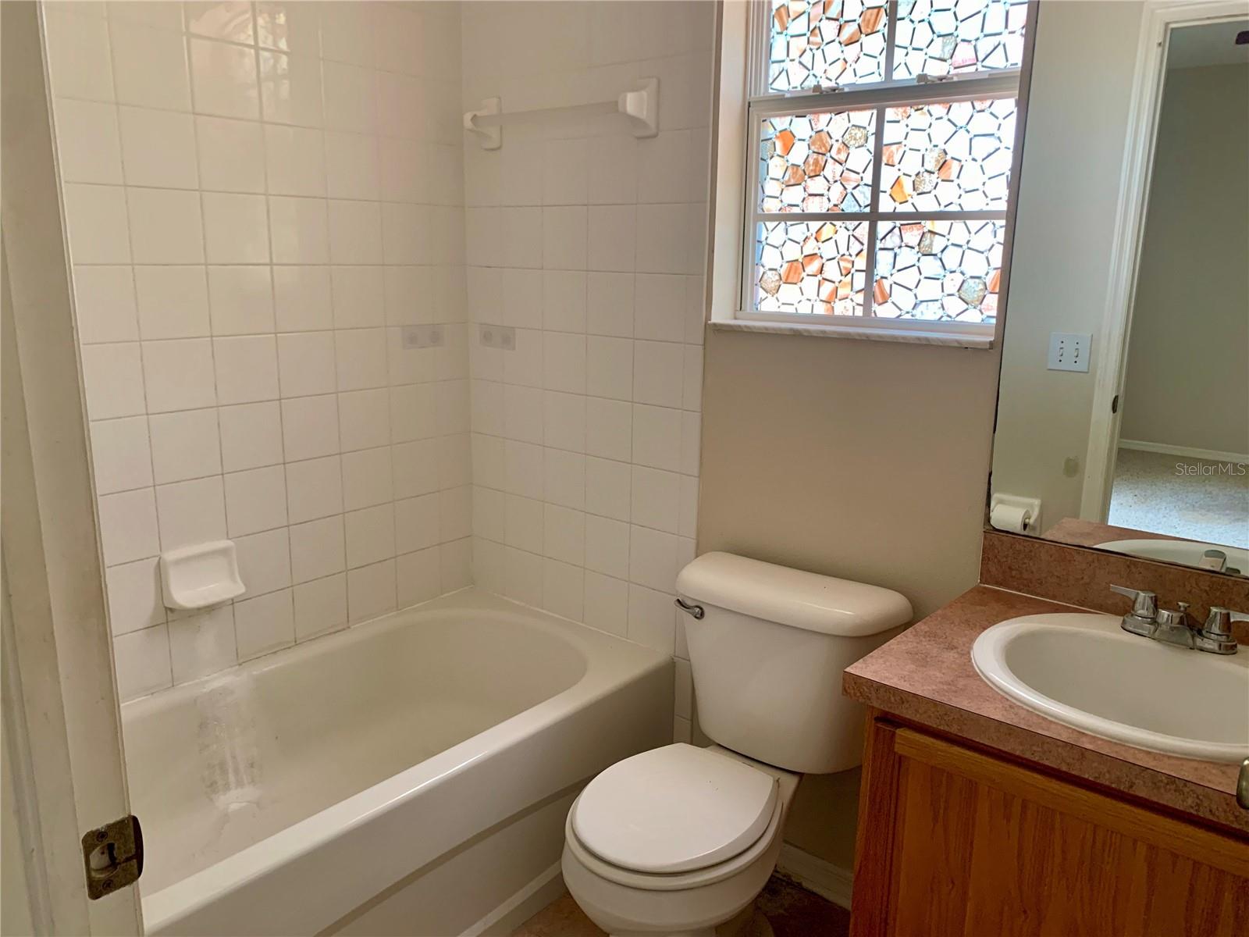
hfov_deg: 67.3
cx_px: 624
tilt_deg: -15.0
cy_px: 468
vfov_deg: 53.1
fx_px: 938
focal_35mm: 26
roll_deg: -0.3
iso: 125
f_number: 1.8
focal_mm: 4.25
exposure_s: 1/60
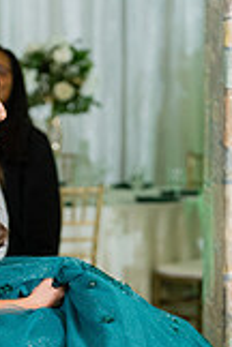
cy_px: 323
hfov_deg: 7.0
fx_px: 1885
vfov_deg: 10.5
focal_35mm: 195
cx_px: -44
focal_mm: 70
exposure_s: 1/250
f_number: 2.8
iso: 1600
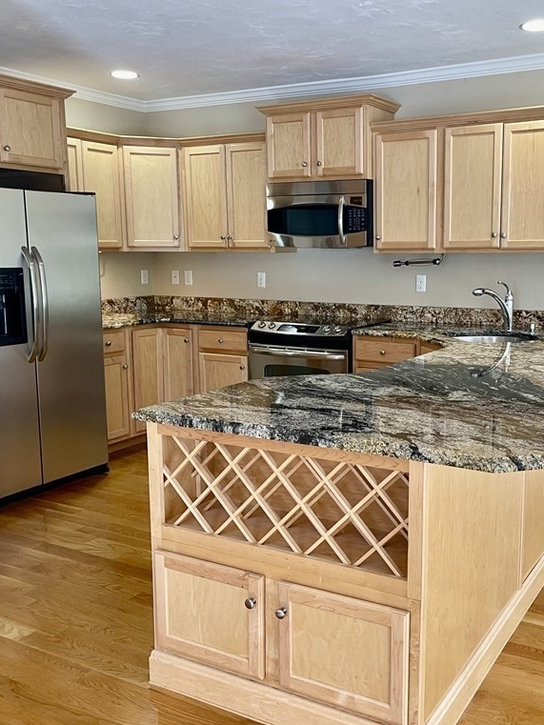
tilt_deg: -10.0
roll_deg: +0.1
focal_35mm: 35
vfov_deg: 52.6
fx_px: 733
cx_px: 348
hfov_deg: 40.4
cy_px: 365
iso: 100
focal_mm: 5.1
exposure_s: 1/60
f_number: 1.6
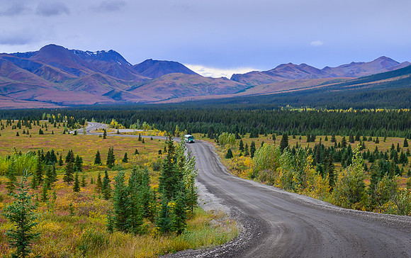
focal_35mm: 81
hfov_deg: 25.4
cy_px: 121
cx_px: 206
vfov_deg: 16.1
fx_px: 914
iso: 640
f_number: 22
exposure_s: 1/160
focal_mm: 80
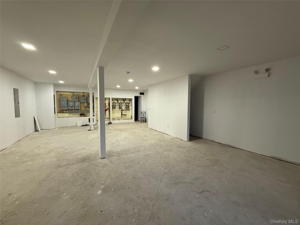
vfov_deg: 85.7
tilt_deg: -2.8
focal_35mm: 14
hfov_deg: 102.1
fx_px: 121
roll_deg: -0.1
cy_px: 112
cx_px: 150
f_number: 2.2
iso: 320
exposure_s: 1/120
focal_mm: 2.22
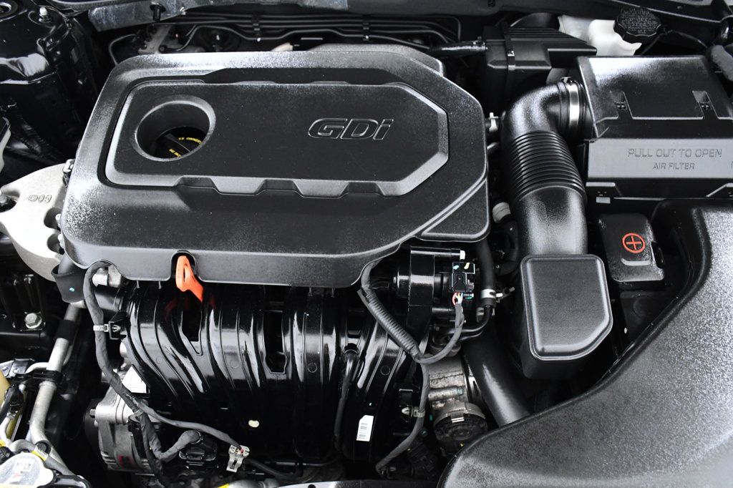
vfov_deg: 43.6
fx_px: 611
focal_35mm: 30
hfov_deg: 61.9
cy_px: 244
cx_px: 366
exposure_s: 1/50
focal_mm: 20
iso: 2500
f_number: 5.6
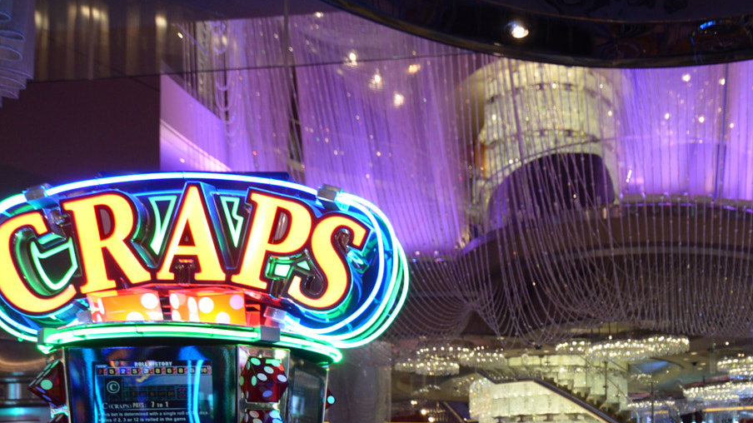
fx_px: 759
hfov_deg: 50.1
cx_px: 586
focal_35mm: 38
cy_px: 433
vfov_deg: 29.0
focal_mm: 16
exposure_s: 1/60
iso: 1000
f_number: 2.8
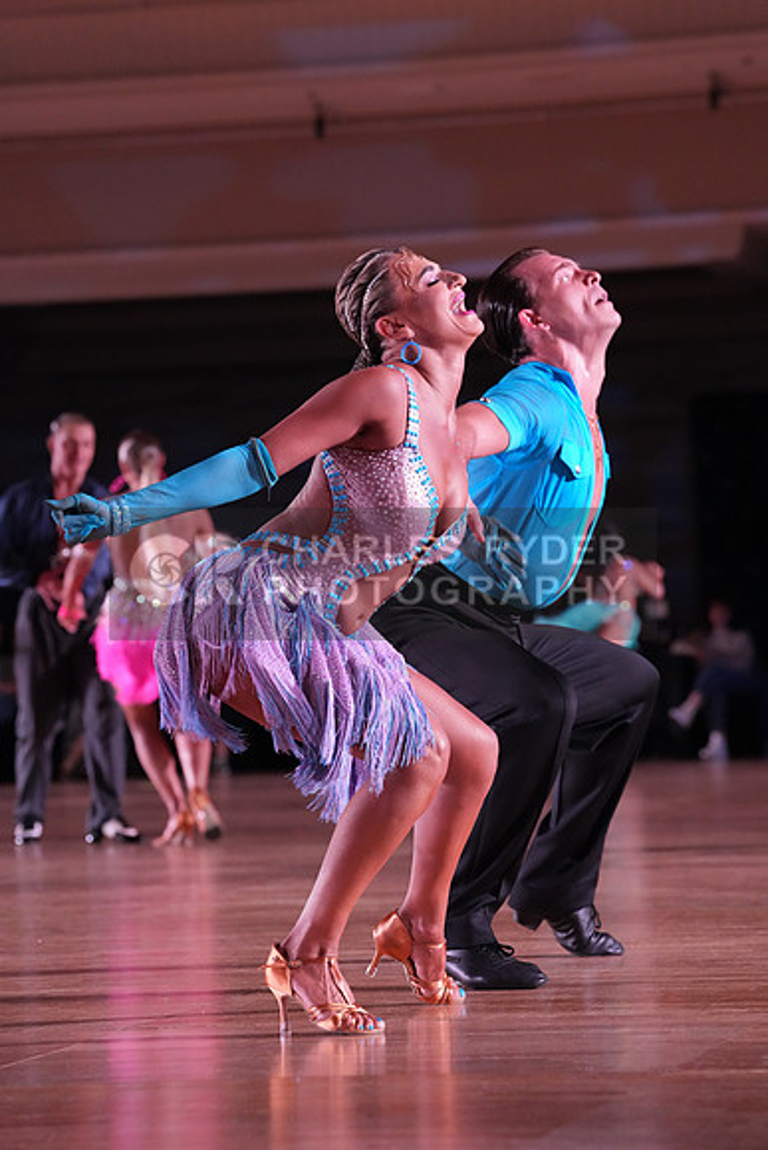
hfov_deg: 9.5
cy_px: 575
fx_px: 4605
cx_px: 384
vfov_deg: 14.2
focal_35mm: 144
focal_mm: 144
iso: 5000
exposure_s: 1/250
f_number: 5.6
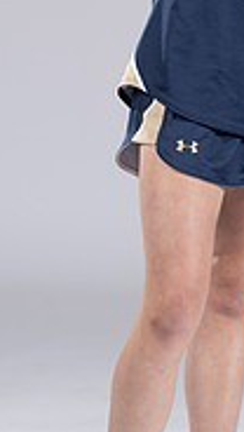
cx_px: 232
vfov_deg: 6.7
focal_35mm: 320
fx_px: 3667
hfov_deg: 3.8
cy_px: -7
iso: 250
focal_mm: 125
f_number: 6.3
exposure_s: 1/200
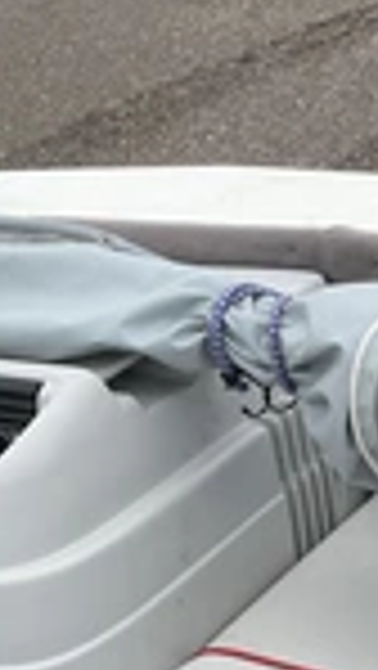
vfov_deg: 24.7
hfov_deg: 13.9
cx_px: -63
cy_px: 504
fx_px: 1512
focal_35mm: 85
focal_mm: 3
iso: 25
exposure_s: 1/1675
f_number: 1.8
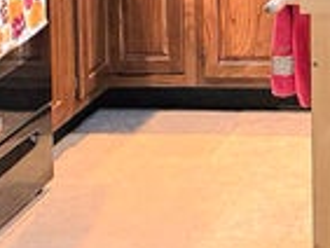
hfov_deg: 13.0
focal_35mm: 139
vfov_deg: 9.7
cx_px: 563
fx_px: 1326
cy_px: -299
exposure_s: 1/120
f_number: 1.4
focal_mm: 6.5
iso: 320
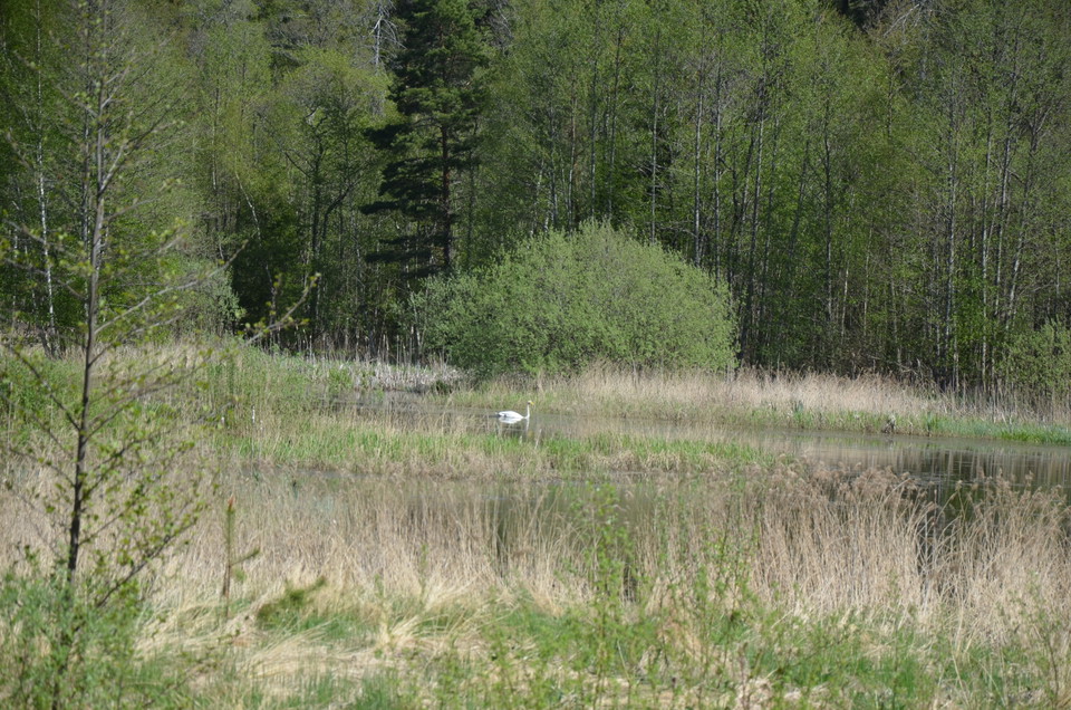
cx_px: 536
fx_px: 4676
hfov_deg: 13.1
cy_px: 355
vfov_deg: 8.7
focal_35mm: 158
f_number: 6.3
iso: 200
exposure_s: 1/640
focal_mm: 105
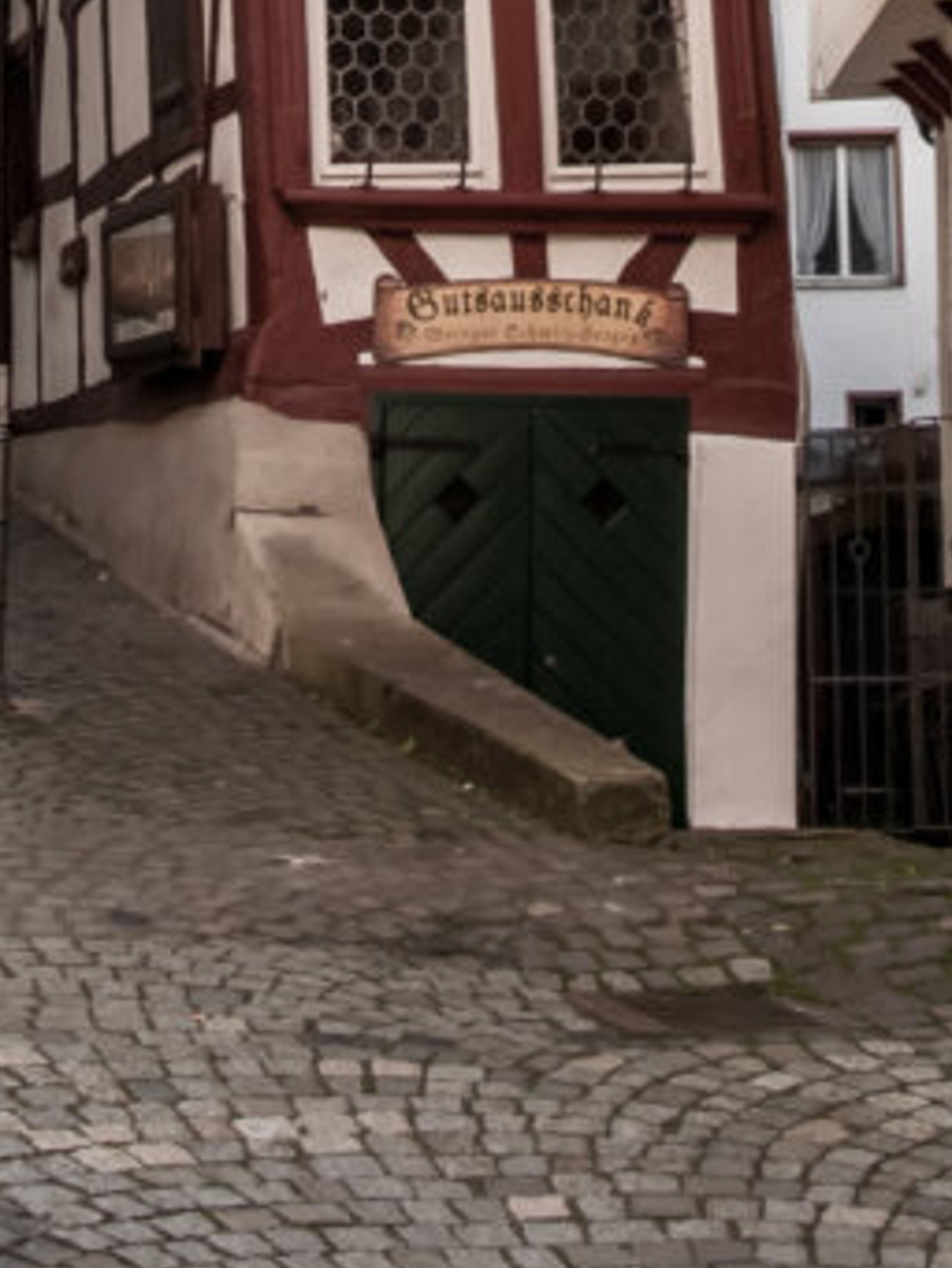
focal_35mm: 78
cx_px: 463
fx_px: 2858
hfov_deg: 18.9
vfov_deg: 21.6
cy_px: -550
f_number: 10
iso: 100
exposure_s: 1/80
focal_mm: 18
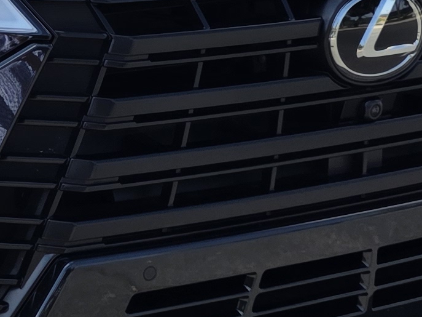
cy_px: 65
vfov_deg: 11.0
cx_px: -103
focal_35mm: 134
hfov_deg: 14.2
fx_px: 1633
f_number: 1.7
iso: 80
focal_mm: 6.25
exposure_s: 1/2745
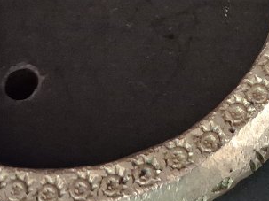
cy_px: -13
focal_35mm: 107
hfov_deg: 17.3
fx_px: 831
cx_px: 343
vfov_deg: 13.6
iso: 1000
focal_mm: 4
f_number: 1.8
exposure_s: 1/20
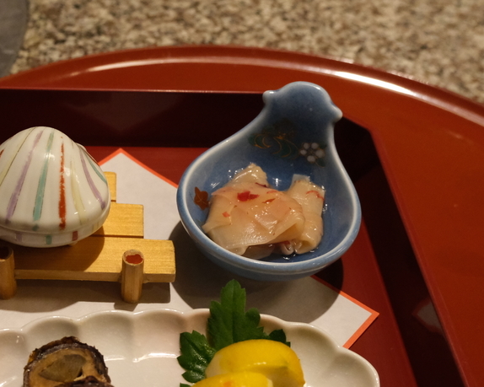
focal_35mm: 52
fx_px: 745
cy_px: 265
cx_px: 133
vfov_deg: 28.9
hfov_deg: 35.4
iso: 6400
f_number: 4.2
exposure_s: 1/100
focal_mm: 22.1
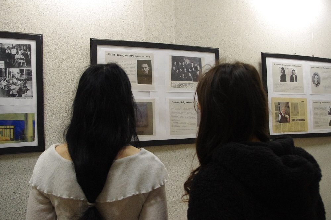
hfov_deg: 55.9
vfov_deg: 38.8
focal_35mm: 34
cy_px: 110
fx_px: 312
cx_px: 166
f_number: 4.5
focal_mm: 23.13
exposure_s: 1/200
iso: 3200
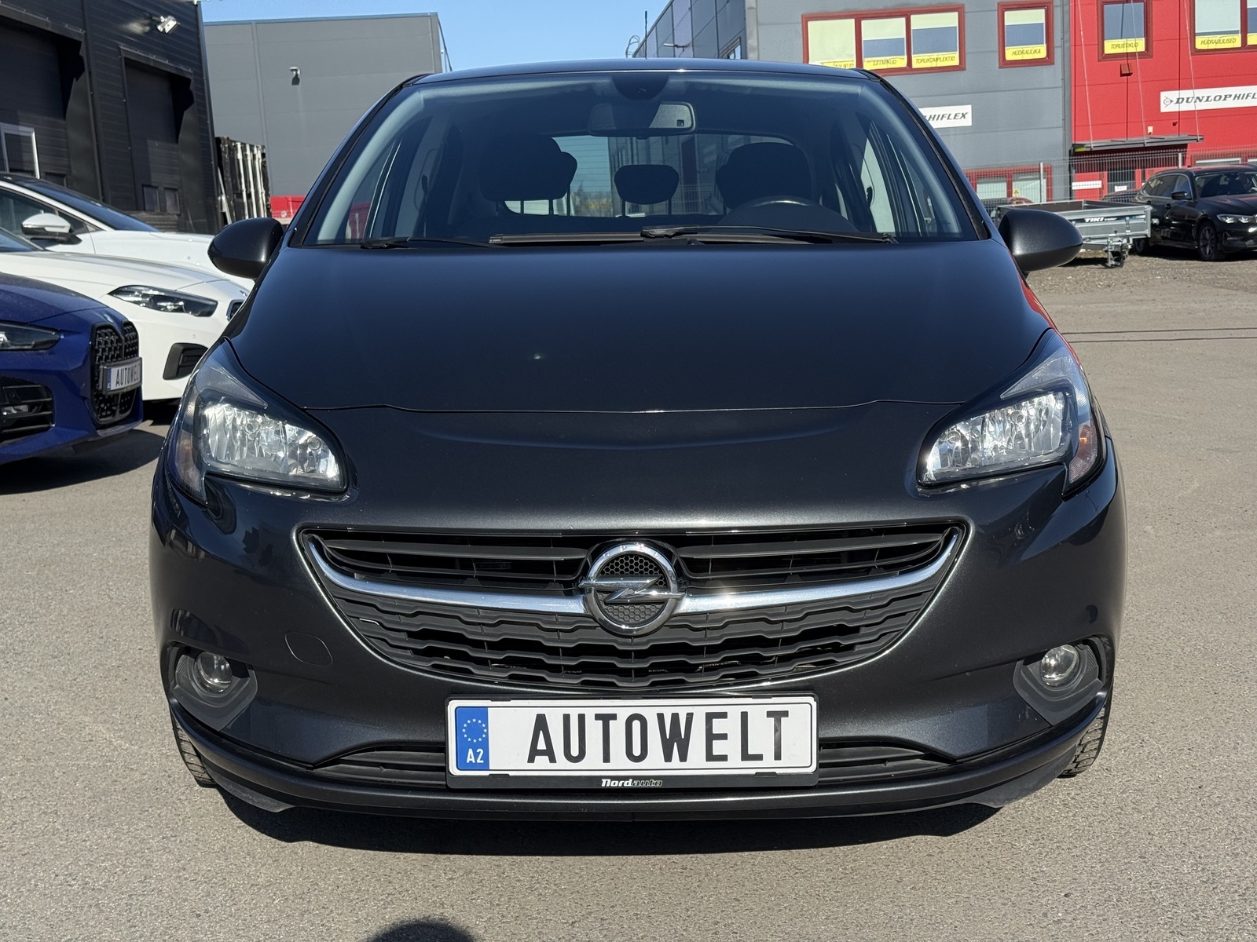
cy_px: 471
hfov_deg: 39.7
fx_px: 1743
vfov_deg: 30.3
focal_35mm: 48
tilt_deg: -8.4
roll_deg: +3.2
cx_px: 628
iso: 80
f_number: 1.78
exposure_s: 1/6536
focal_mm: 6.76
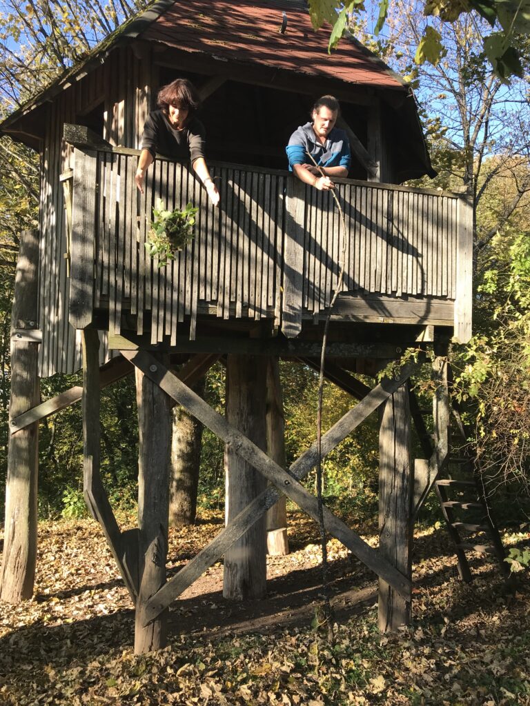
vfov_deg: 63.4
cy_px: 353
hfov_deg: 49.7
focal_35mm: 28
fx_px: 572
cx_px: 265
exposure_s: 1/386
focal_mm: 3.99
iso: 20
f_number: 1.8
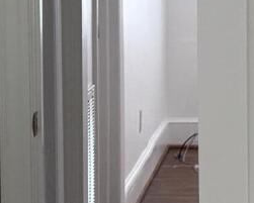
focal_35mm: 202
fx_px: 1519
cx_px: -3
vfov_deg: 7.7
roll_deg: +0.5
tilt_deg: -5.3
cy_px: 81
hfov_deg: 9.5
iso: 100
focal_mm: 5.96
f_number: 1.6
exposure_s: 1/60
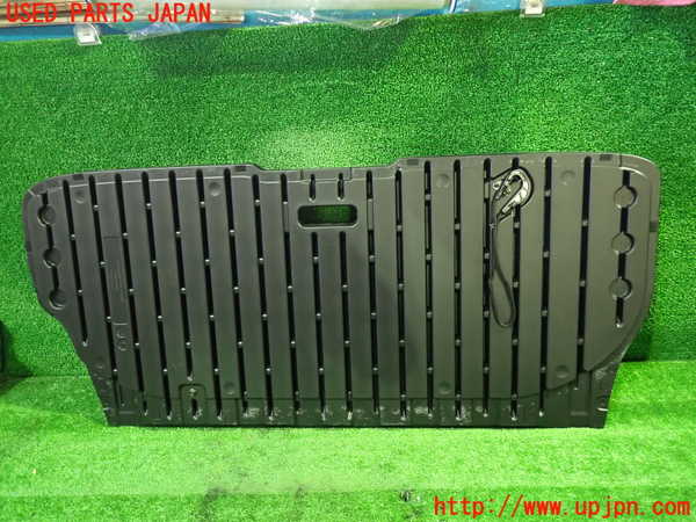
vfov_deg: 54.9
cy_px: 261
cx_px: 348
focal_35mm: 25
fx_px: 503
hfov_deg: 69.4
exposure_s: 1/25
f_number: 2
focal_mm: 4.5
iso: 800
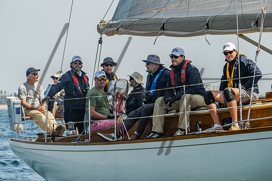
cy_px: 74
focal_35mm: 188
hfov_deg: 10.9
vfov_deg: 7.3
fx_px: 1420
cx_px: 133
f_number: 6.3
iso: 320
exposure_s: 1/640
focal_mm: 145
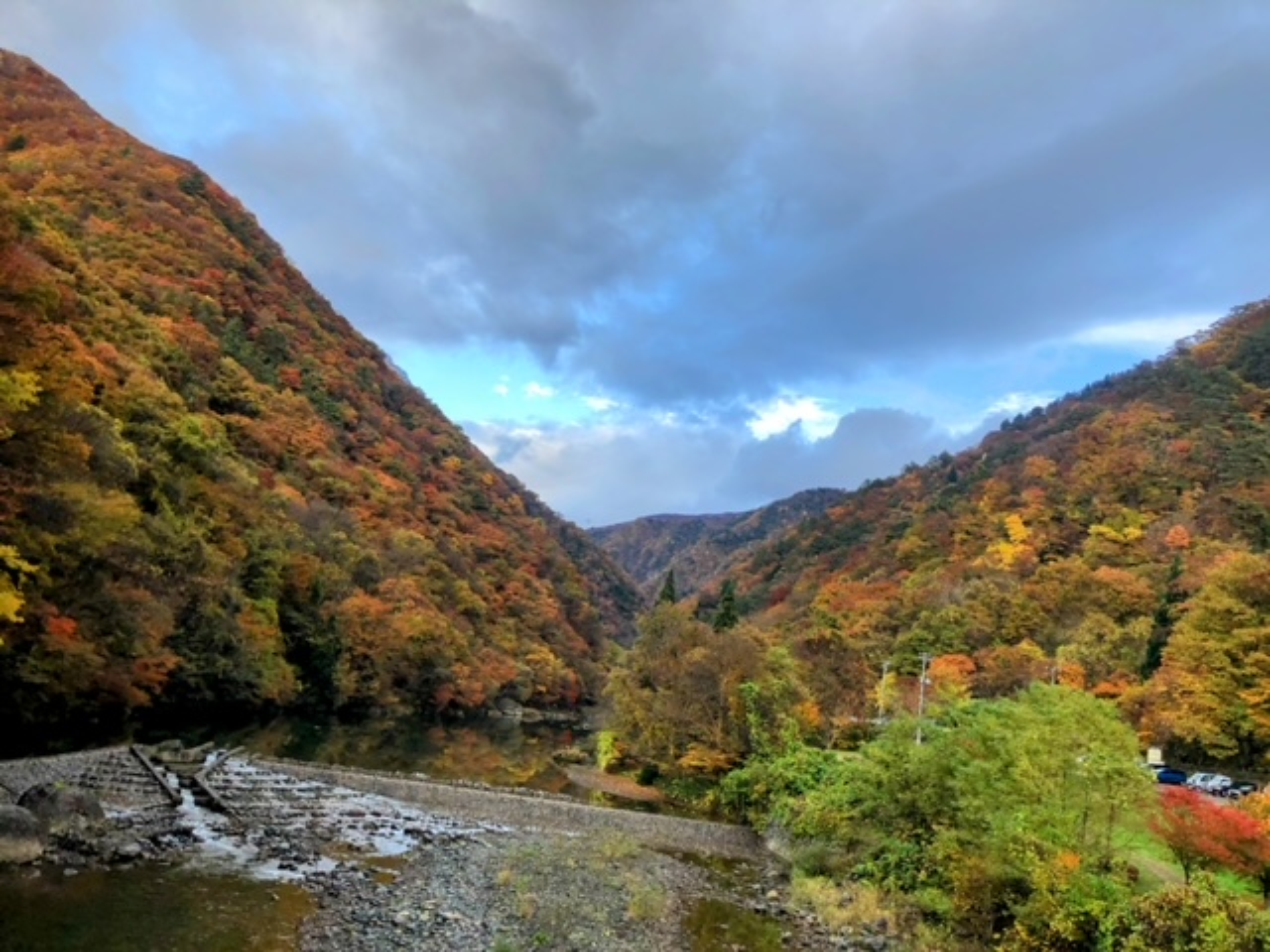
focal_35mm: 28
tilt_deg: +11.7
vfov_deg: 49.7
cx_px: 635
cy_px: 476
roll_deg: -7.8
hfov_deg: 63.4
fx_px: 1027
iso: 20
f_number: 1.8
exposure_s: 1/432
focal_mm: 4
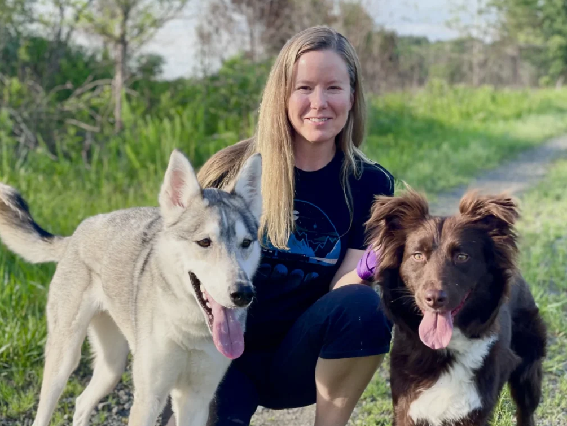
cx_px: 279
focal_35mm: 53
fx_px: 868
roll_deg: -1.4
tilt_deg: -8.3
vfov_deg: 27.5
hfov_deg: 36.2
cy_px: 212
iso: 32
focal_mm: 6
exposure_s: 1/387
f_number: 2
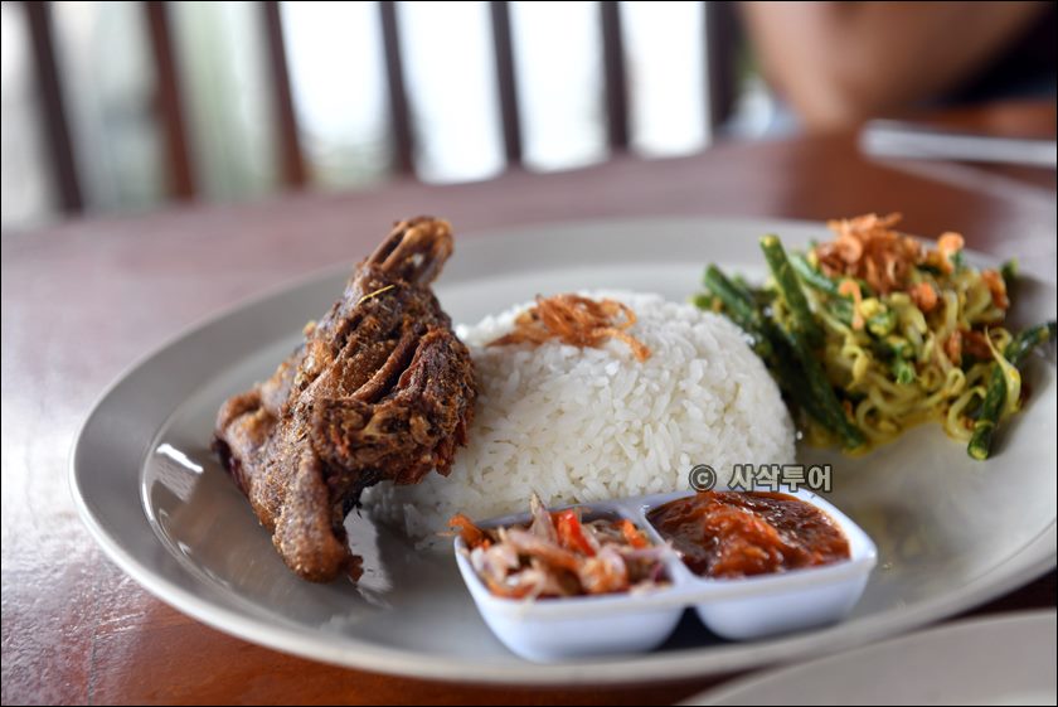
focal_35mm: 66
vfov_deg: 20.6
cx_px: 529
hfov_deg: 30.5
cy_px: 354
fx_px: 1941
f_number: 5
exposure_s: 1/100
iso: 200
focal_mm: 66
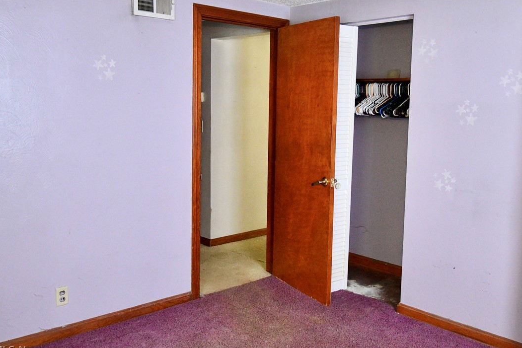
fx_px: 450
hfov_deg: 60.3
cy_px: 178
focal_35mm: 31
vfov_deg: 42.3
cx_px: 261
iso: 6400
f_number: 5.6
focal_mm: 20
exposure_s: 1/30
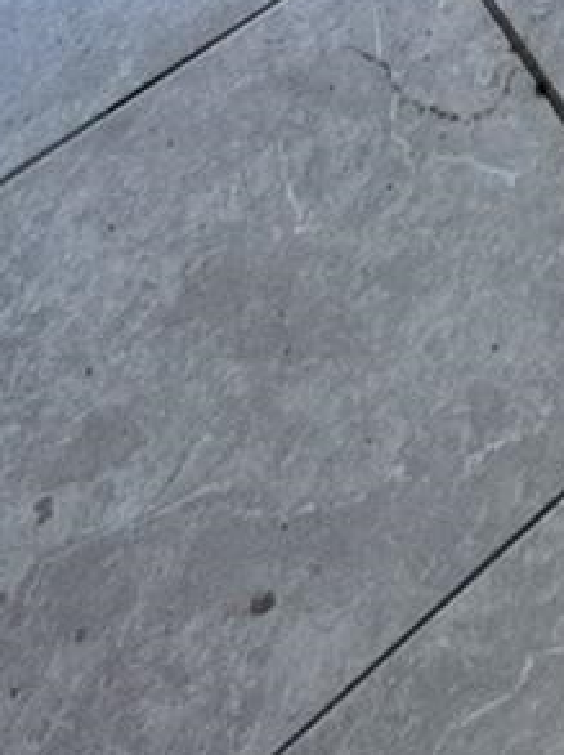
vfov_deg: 11.2
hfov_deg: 11.6
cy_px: -1559
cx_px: 1463
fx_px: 2134
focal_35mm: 98
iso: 64
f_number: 2.2
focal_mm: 2.22
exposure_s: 1/120
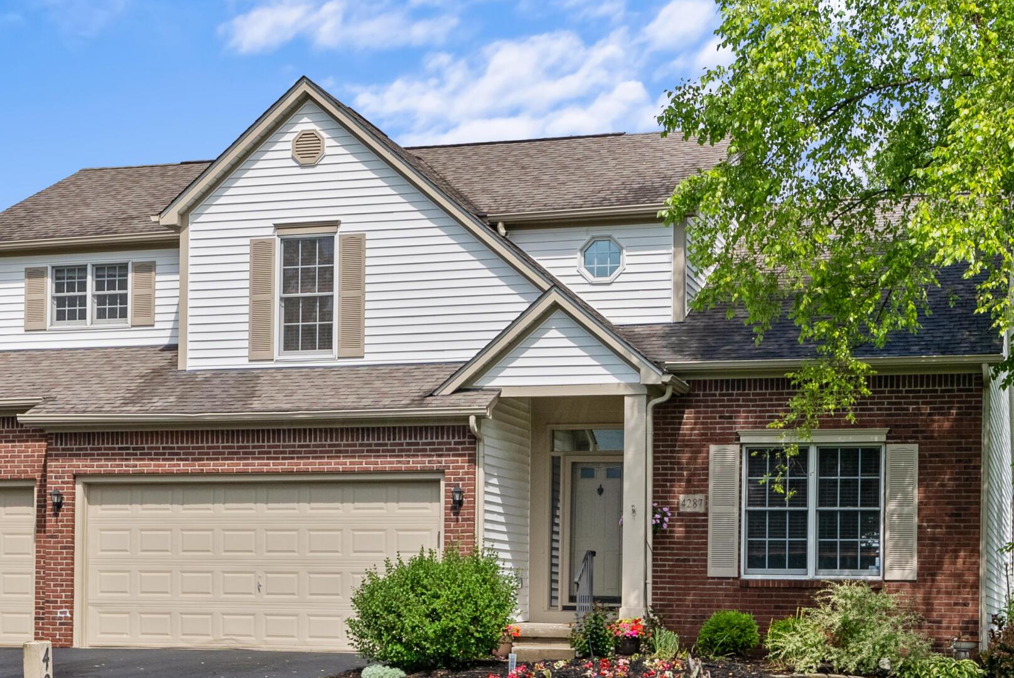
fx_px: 1832
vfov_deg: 20.9
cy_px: 426
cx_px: 470
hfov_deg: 30.9
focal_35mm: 65
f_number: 8
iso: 320
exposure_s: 1/1000
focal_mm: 35
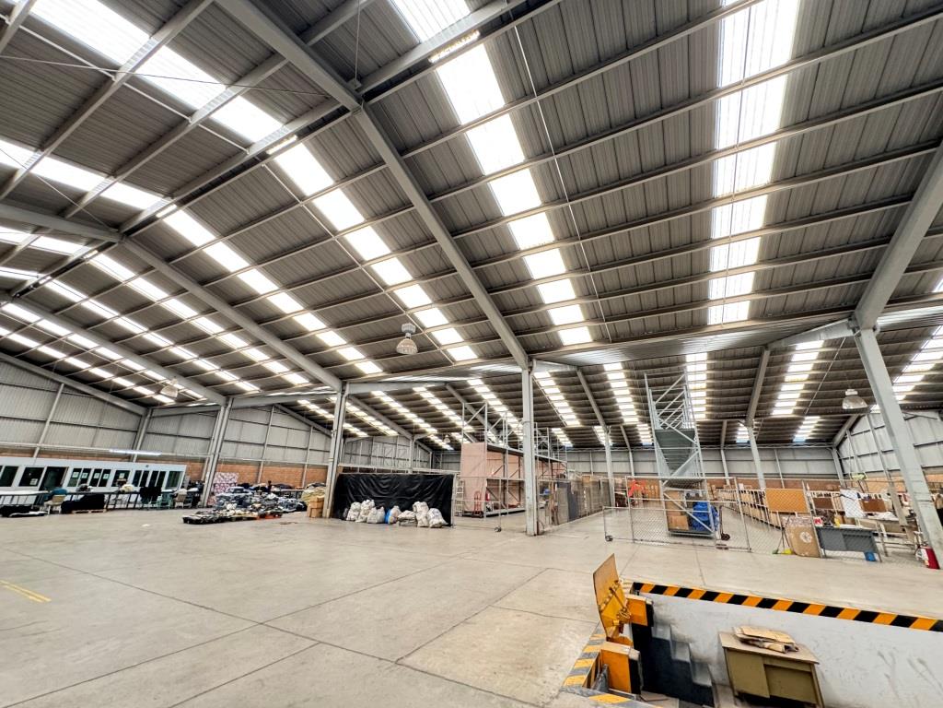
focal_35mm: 14
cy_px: 354
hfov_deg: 102.1
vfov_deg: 85.7
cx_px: 472
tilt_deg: +19.1
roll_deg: -0.1
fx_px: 381
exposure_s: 1/60
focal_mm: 2.22
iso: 400
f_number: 2.2
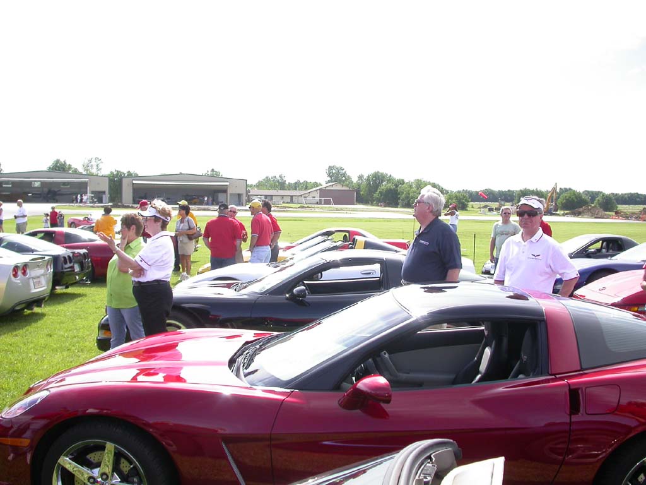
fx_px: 709
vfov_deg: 37.7
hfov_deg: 49.0
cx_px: 323
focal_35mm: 38
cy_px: 242
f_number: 2.6
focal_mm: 7.85
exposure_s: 1/1000
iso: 100
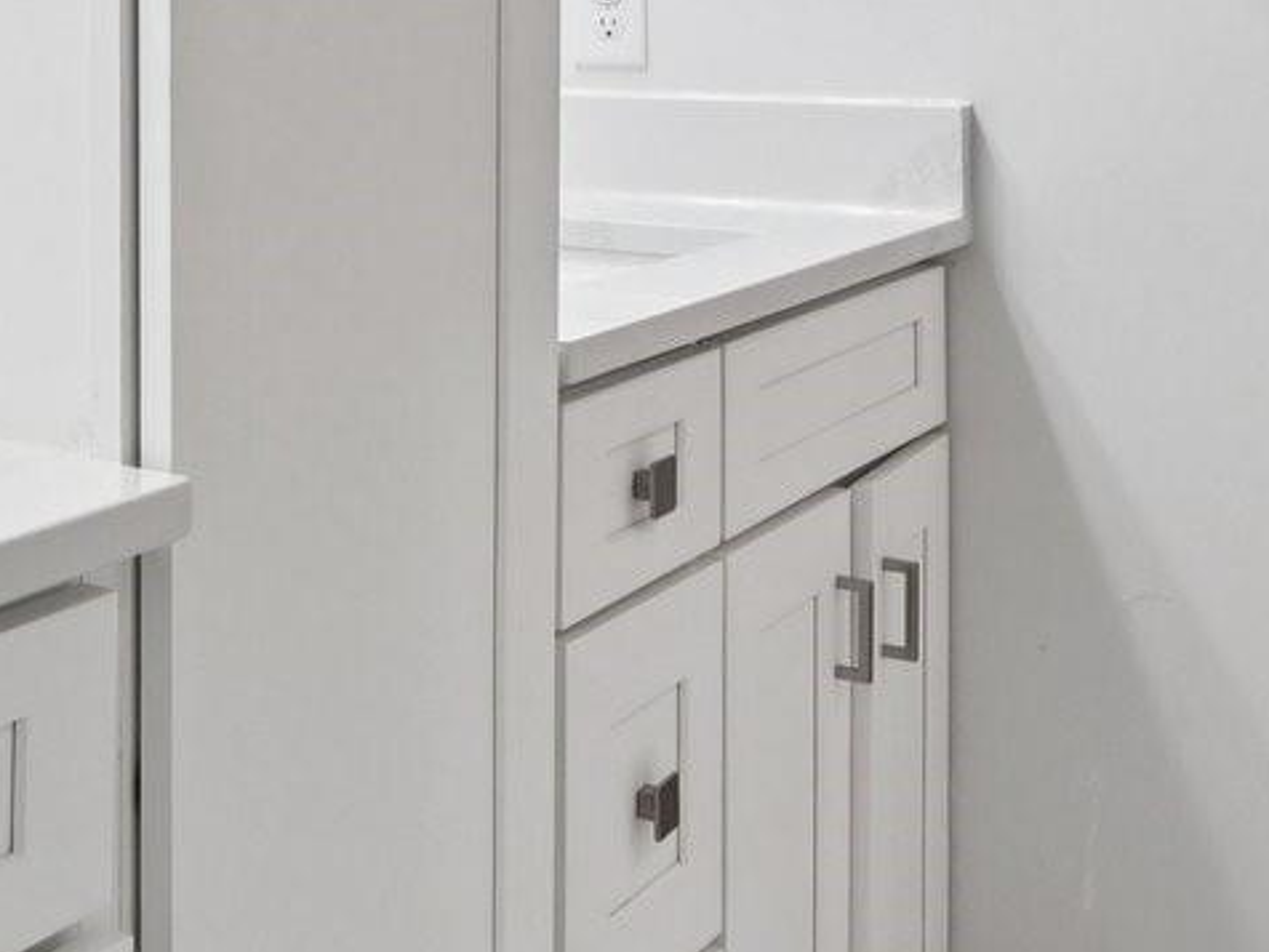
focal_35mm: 62
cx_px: -136
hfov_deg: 28.3
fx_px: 2273
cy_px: -23
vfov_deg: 22.6
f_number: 8
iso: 400
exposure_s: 1/15
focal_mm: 10
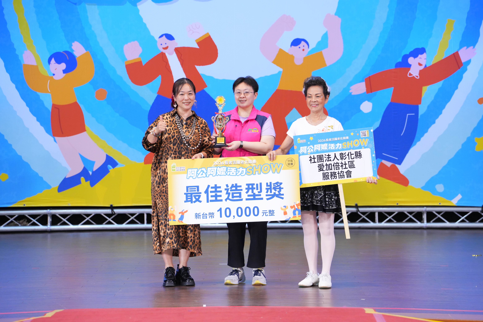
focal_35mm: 150
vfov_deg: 9.1
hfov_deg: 13.7
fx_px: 2012
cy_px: 161
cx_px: 242
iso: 3200
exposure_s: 1/160
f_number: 5.6
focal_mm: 150
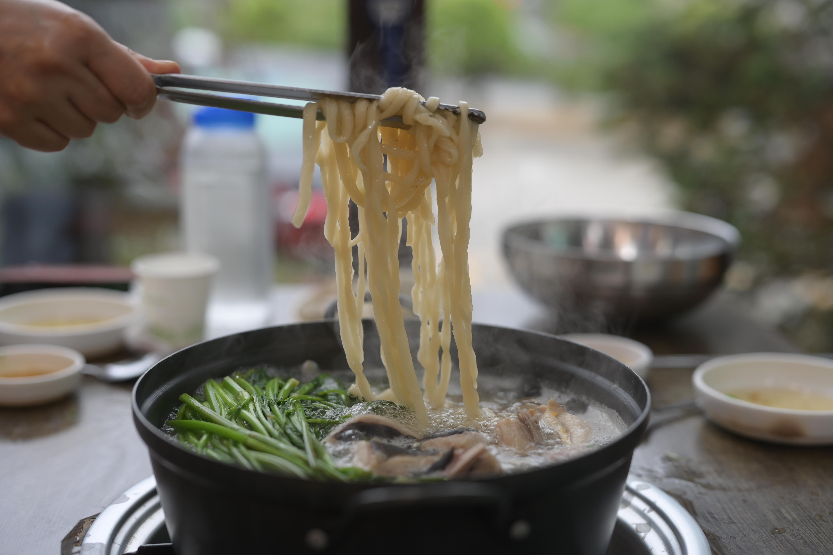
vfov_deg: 27.0
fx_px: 1157
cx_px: 416
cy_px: 278
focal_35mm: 50
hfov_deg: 39.6
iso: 250
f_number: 2.2
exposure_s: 1/250
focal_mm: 50
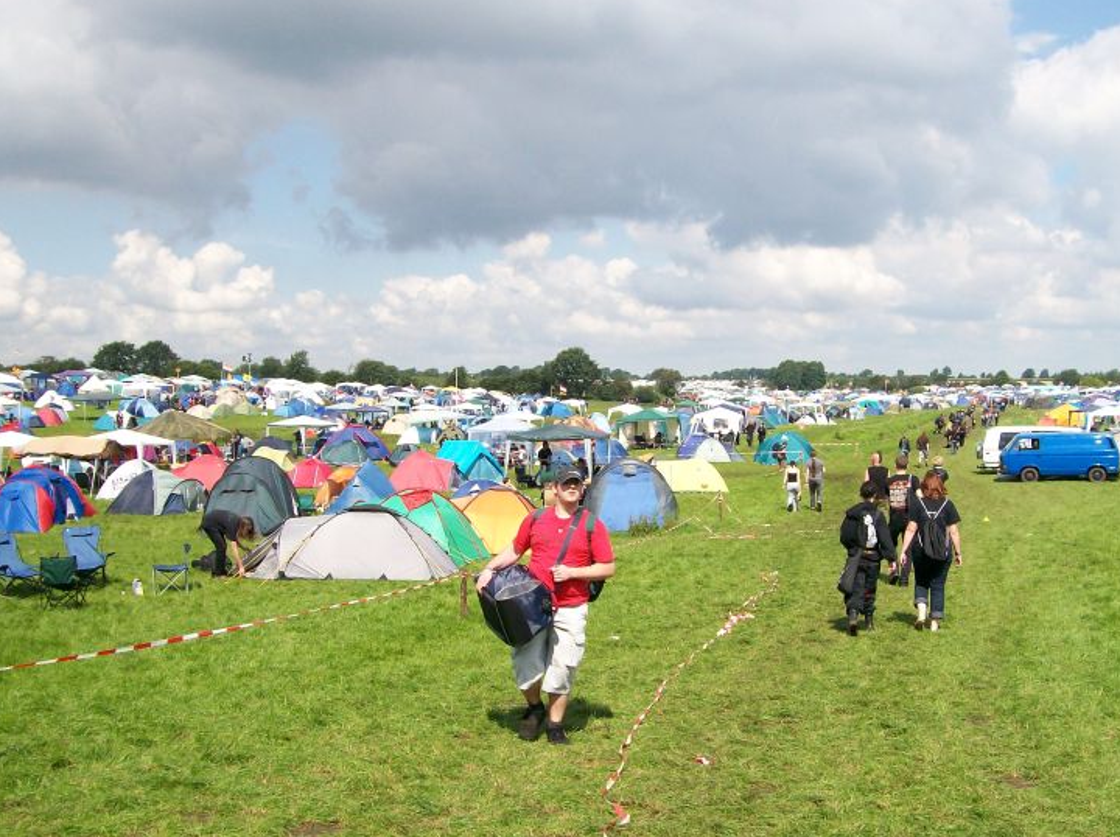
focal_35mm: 40
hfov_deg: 46.8
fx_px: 1292
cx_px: 591
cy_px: 433
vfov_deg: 35.9
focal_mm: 6
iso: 80
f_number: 4.8
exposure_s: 1/556
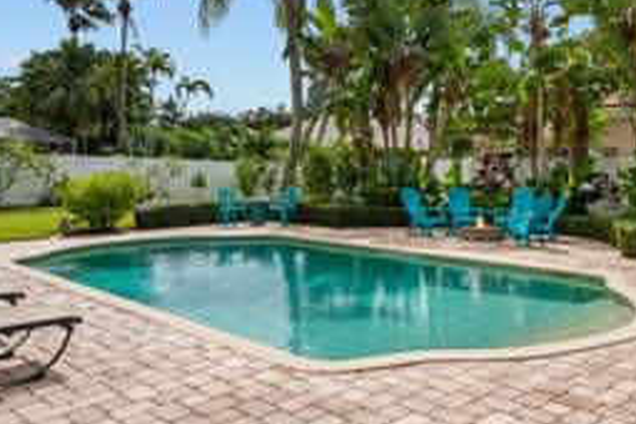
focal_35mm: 32
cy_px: 147
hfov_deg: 57.8
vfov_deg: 40.7
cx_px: 409
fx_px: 565
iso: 800
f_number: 8
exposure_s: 1/320
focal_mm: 17
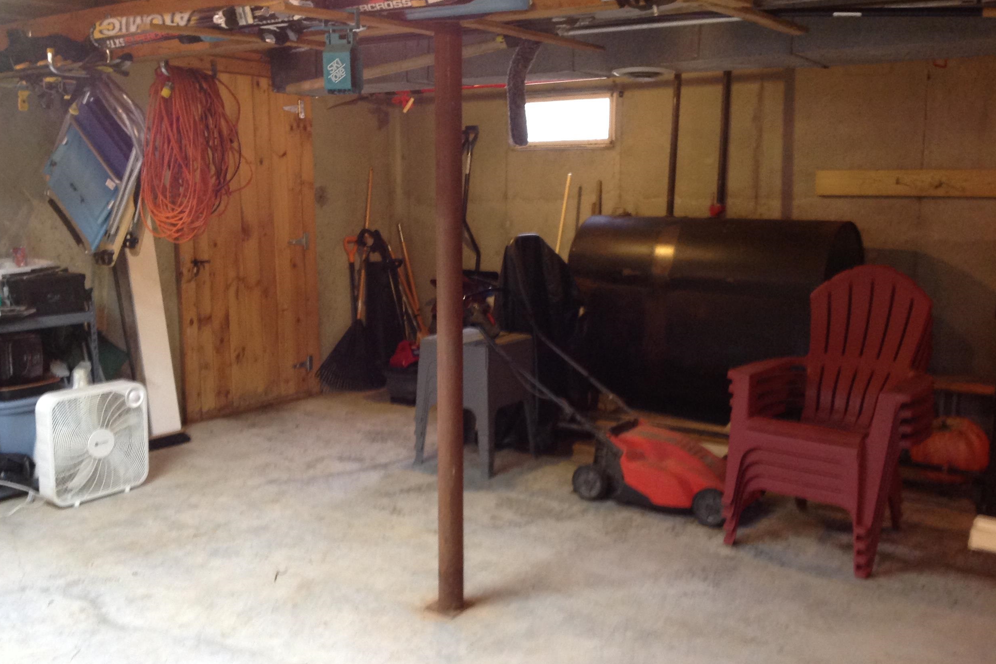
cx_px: 477
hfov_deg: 50.7
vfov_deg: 35.1
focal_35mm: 38
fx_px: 1051
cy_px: 330
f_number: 2.4
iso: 160
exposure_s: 1/15
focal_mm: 4.28
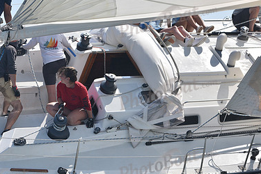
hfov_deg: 13.9
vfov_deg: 9.3
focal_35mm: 147
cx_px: 84
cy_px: 66
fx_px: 1066
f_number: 5
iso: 250
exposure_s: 1/1250
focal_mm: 95
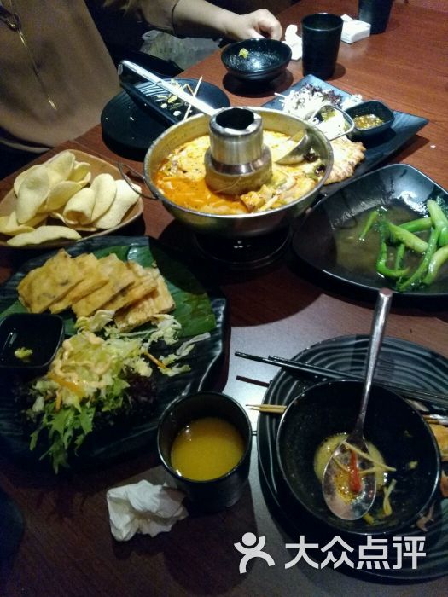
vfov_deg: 65.3
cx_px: 224
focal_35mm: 27
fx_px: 466
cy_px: 298
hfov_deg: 51.4
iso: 1660
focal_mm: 3.79
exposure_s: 1/20
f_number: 2
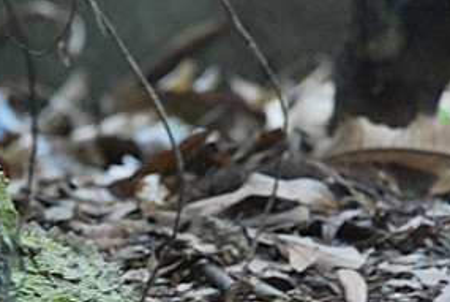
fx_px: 7129
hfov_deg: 3.6
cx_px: 54
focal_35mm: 569
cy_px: 245
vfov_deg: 2.4
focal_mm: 135
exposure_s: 1/30
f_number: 5.6
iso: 1000
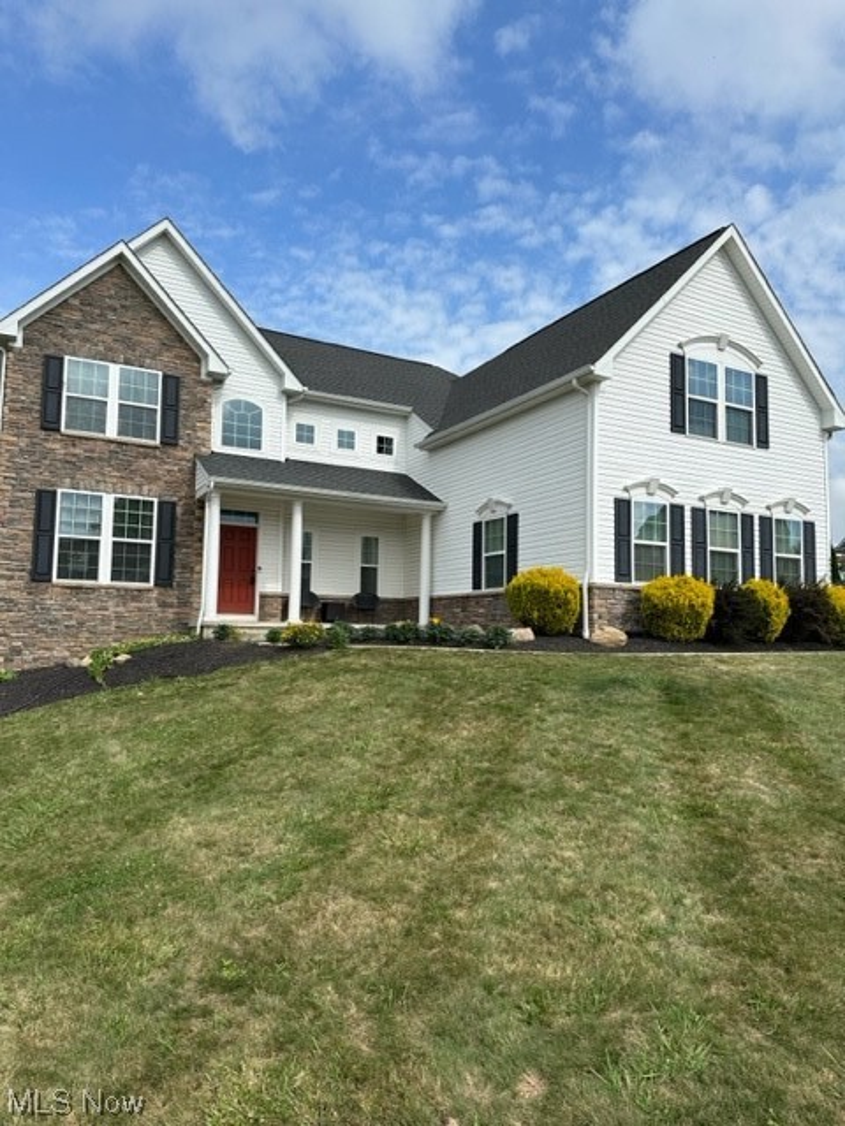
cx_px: 422
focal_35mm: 24
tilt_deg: +6.0
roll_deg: -1.0
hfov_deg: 56.8
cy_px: 563
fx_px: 781
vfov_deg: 71.6
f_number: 1.78
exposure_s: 1/5263
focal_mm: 6.86
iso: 80
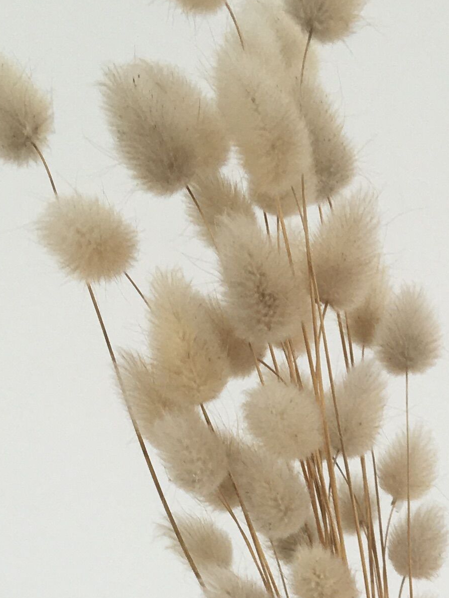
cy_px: 749
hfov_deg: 14.9
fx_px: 1695
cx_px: 434
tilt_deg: -8.4
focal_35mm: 98
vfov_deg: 18.8
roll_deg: -0.4
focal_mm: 4.15
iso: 32
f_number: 2.2
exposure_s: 1/50
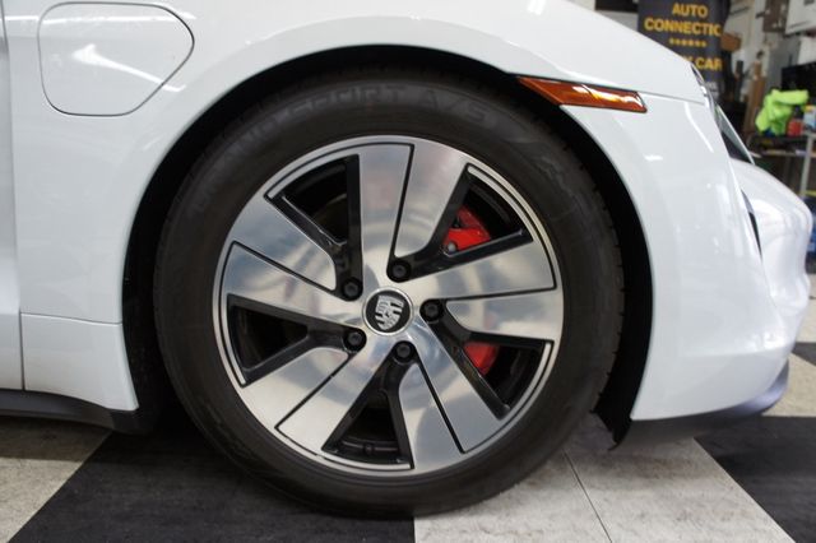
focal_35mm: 27
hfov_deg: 67.4
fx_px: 612
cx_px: 408
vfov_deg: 47.9
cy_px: 272
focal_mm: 18
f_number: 3.5
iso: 320
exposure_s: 1/30
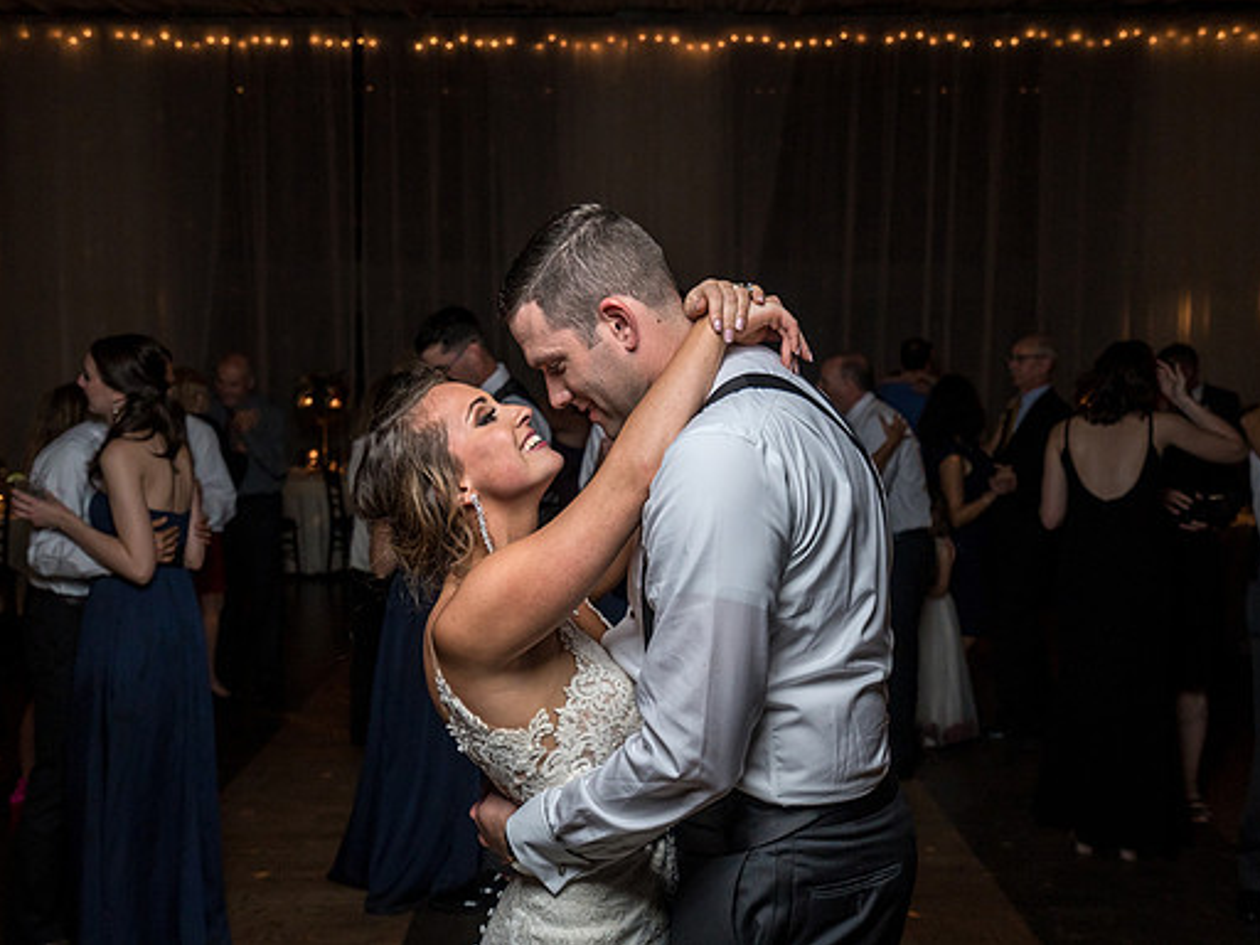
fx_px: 1529
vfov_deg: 34.3
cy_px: 493
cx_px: 588
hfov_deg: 44.8
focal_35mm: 42
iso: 2000
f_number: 4
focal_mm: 35
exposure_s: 1/200
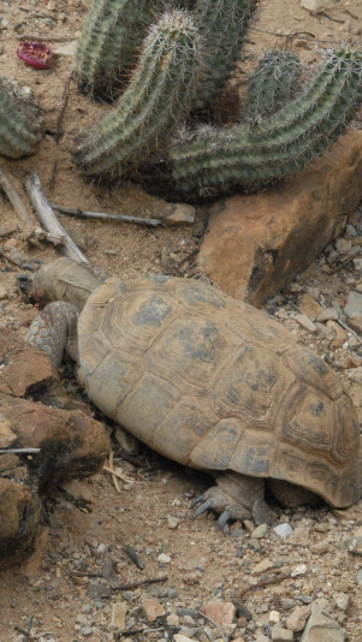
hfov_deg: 6.9
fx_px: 3012
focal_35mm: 177
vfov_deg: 12.2
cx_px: 26
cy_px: 320
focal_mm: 75
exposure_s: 1/640
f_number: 13
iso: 1600
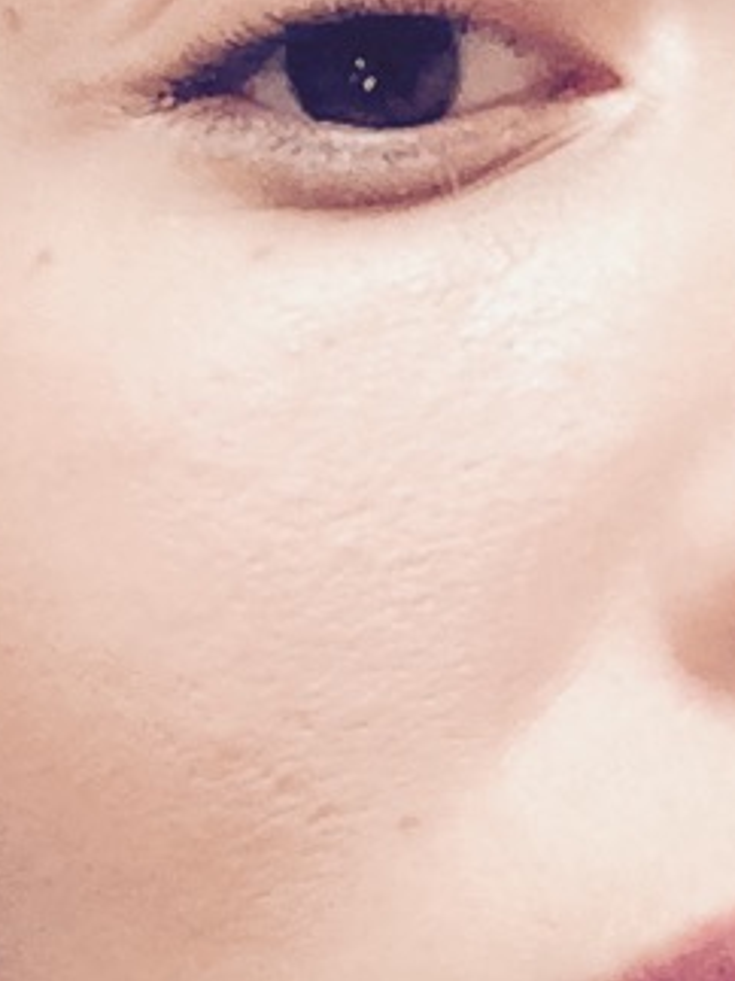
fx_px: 3485
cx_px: 635
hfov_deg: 12.0
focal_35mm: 123
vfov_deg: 15.7
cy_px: 984
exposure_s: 1/33
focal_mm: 2.15
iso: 125
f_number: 2.4
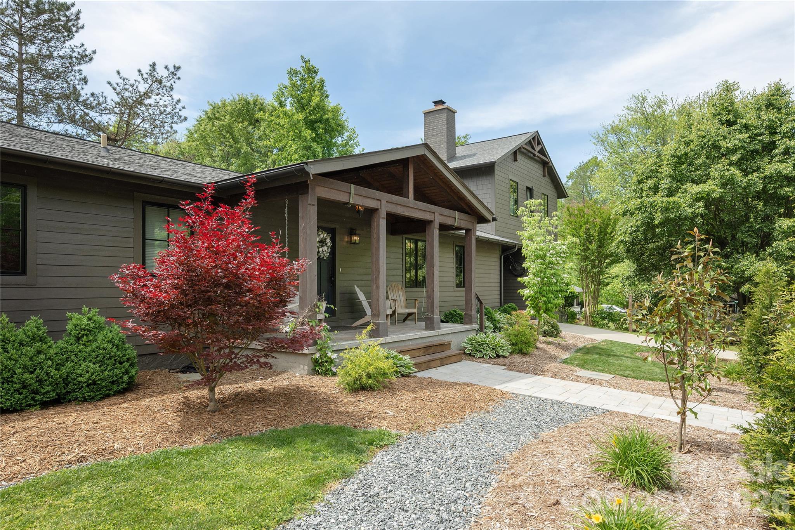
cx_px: 398
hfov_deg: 84.0
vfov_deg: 61.9
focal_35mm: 20
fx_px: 442
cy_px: 265
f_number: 7.1
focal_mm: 20
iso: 250
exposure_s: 1/320
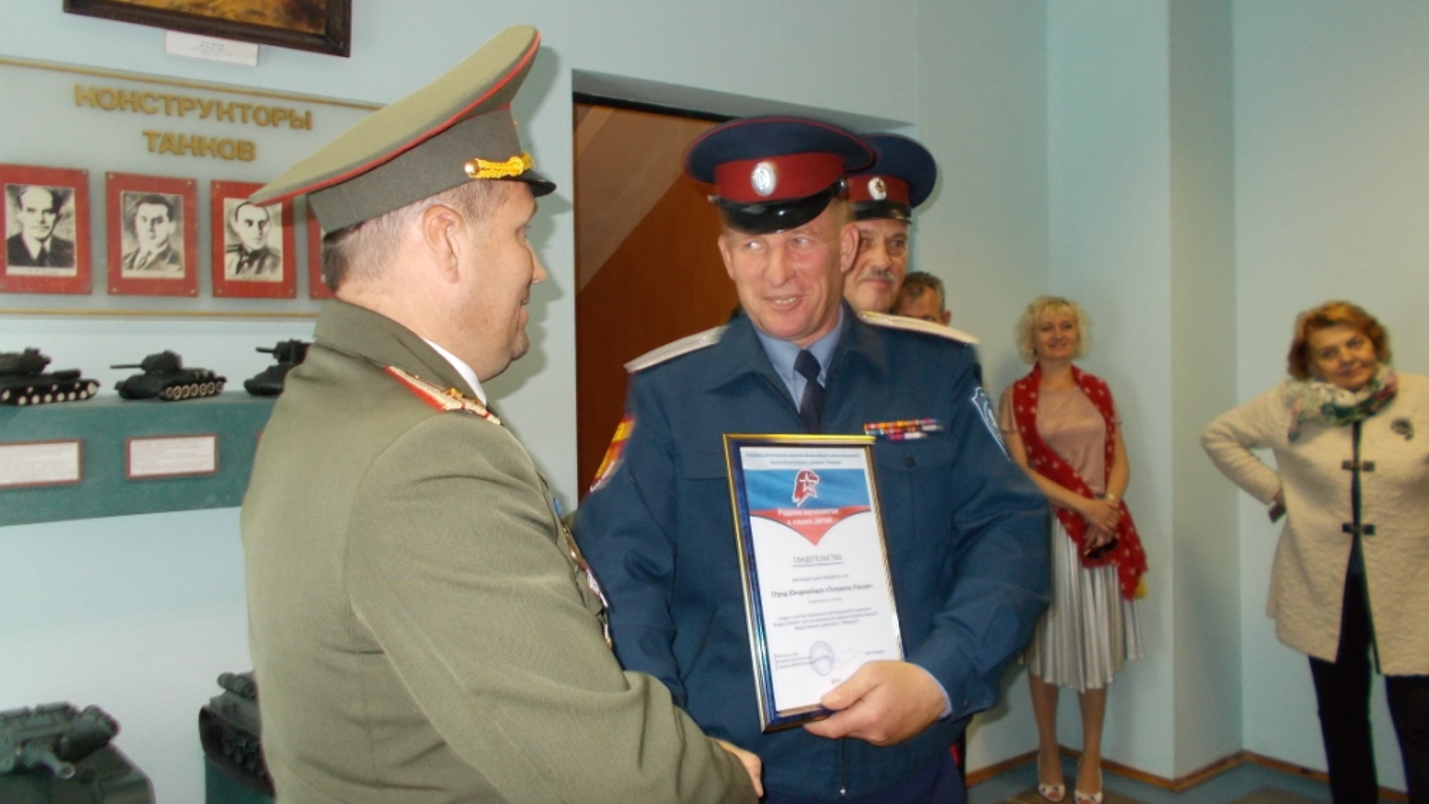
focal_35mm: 29
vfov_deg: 40.2
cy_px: 388
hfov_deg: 66.1
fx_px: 1099
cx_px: 704
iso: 200
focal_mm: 4.6
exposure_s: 1/25
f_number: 3.2
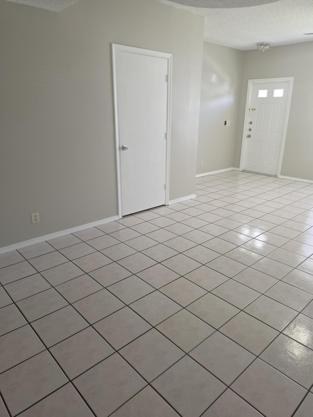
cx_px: 156
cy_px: 208
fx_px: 277
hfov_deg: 58.9
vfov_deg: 73.9
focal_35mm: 23
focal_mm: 6.5
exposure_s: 1/120
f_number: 1.4
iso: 125
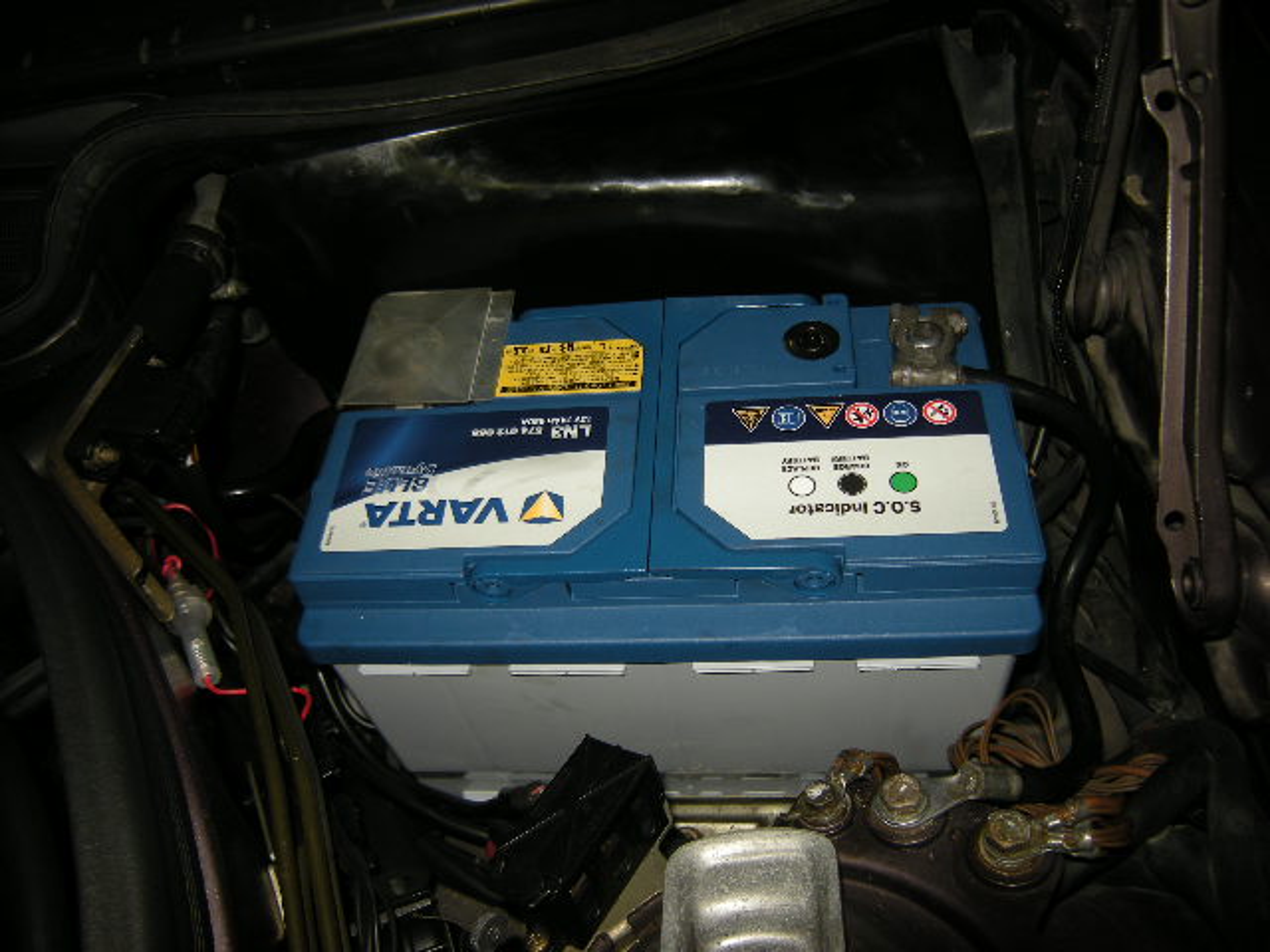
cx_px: 635
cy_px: 476
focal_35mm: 28
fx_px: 1027
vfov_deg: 49.7
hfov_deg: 63.4
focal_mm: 4.7
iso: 64
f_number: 2.8
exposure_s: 1/60
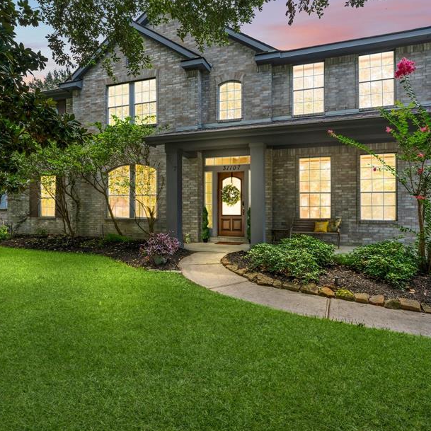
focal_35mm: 20
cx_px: 217
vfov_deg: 74.8
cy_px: 203
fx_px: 282
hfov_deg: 74.8
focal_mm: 14
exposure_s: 1/125
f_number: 11
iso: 640
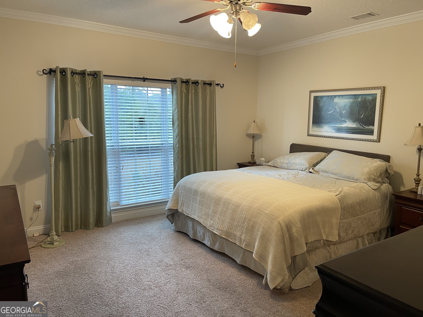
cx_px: 212
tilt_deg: -7.9
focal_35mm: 25
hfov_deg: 69.4
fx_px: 305
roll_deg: -0.5
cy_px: 158
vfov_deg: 54.9
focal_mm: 5.1
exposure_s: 1/60
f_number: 1.6
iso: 100
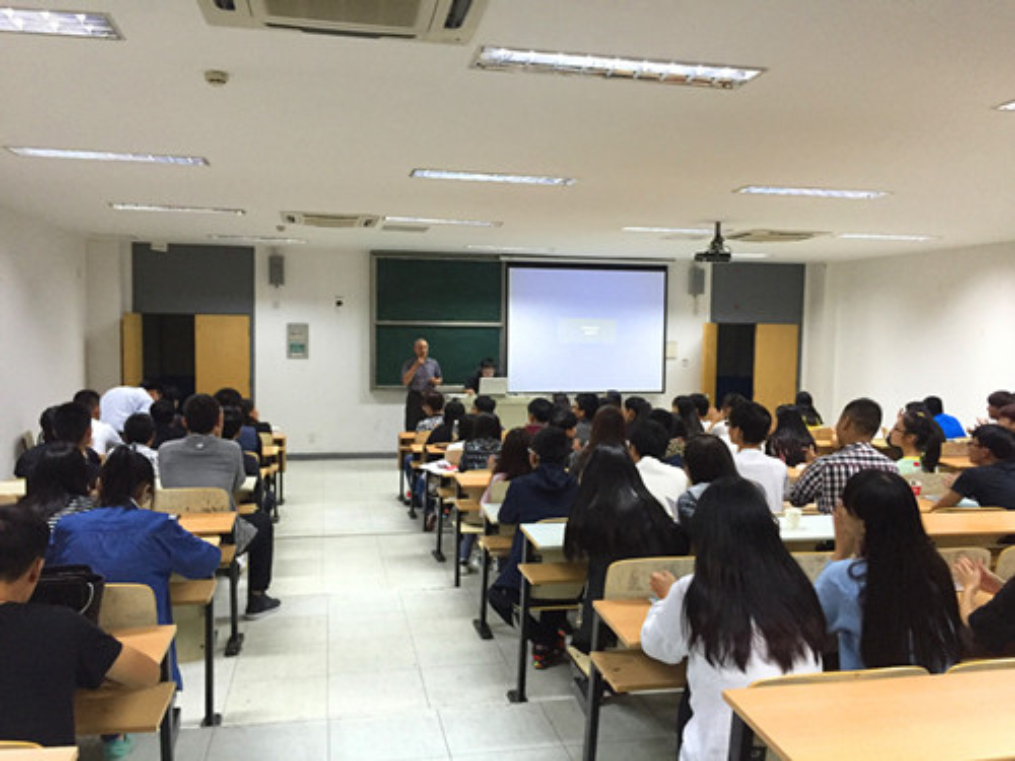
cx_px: 508
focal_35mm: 29
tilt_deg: -4.0
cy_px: 380
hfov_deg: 61.7
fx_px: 850
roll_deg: -0.5
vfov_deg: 48.2
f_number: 2.2
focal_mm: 4.15
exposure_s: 1/33
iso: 250
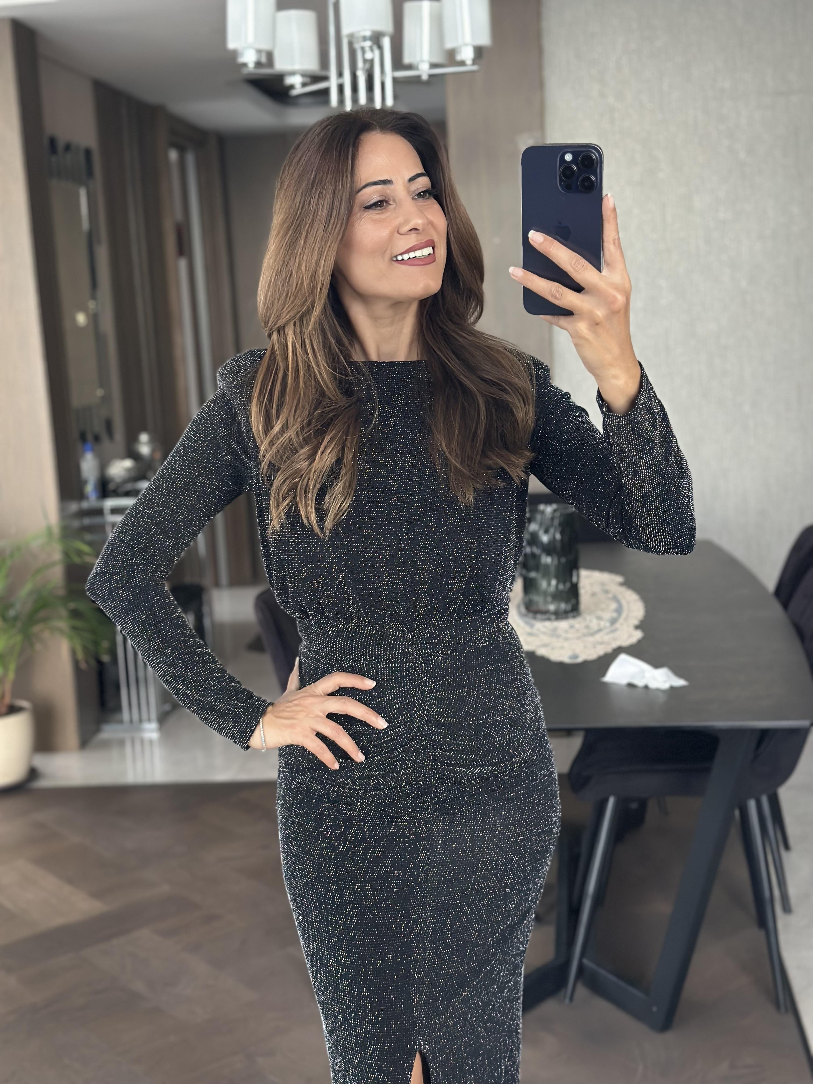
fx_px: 1503
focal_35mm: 48
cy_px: 542
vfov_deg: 39.7
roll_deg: +4.2
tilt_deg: -16.2
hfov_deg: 30.3
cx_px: 406
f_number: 1.78
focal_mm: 6.86
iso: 320
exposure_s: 1/60
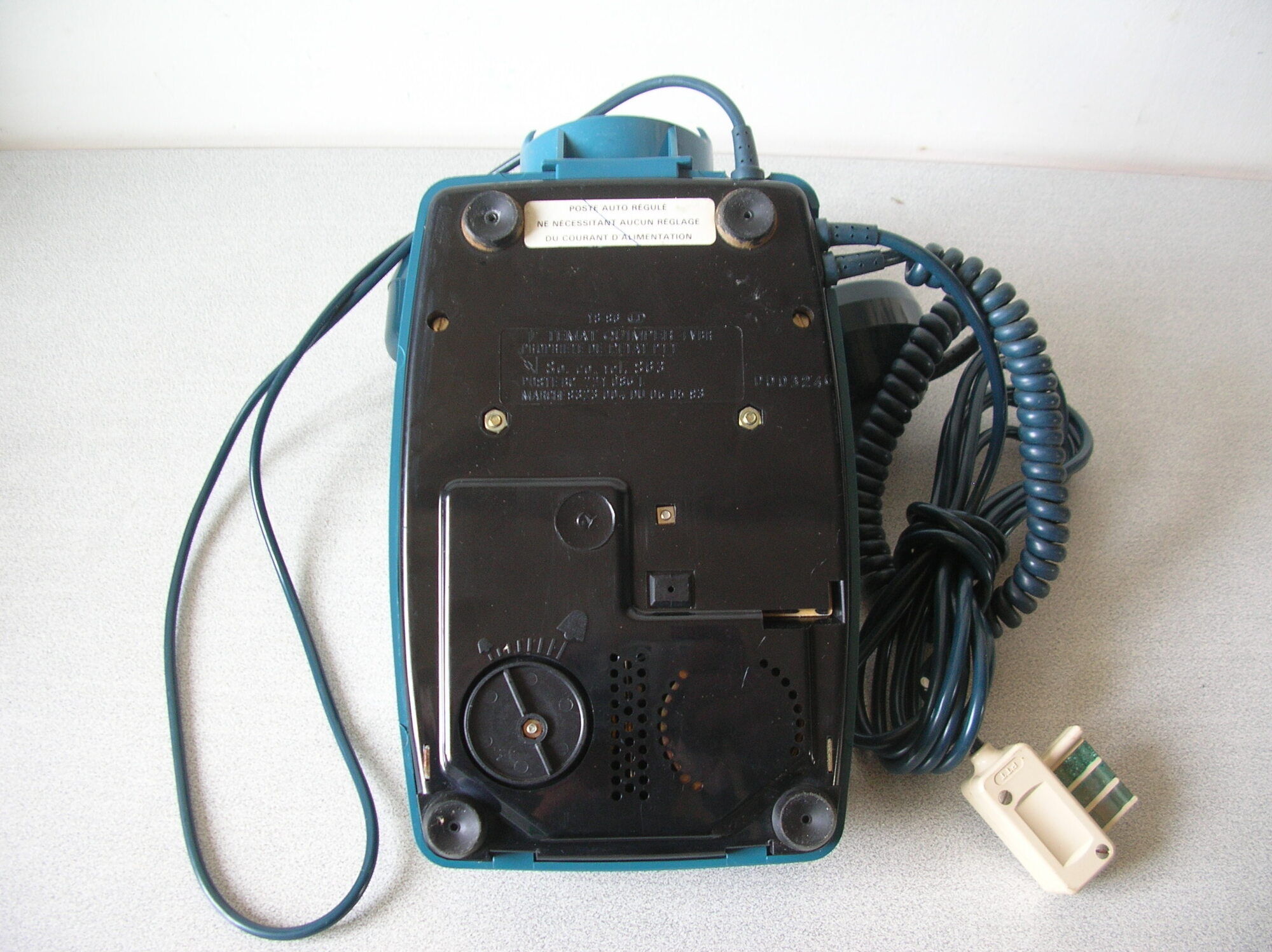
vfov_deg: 40.7
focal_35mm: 35
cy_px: 476
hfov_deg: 52.7
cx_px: 636
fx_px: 1285
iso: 50
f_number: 2.8
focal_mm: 5.8
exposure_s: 1/8.5
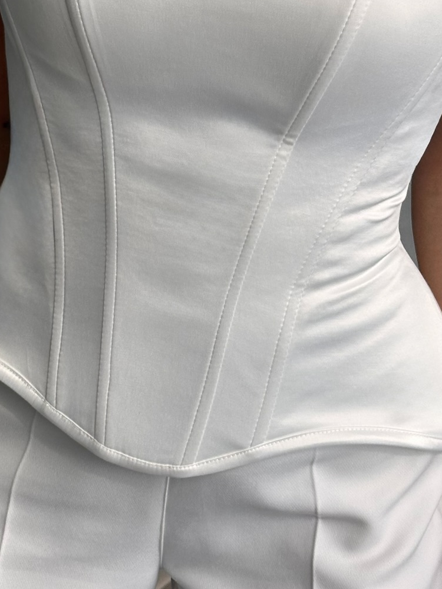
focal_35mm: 96
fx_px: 1634
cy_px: 189
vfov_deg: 20.4
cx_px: 187
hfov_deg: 15.4
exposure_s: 1/1258
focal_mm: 6.86
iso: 64
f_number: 1.78
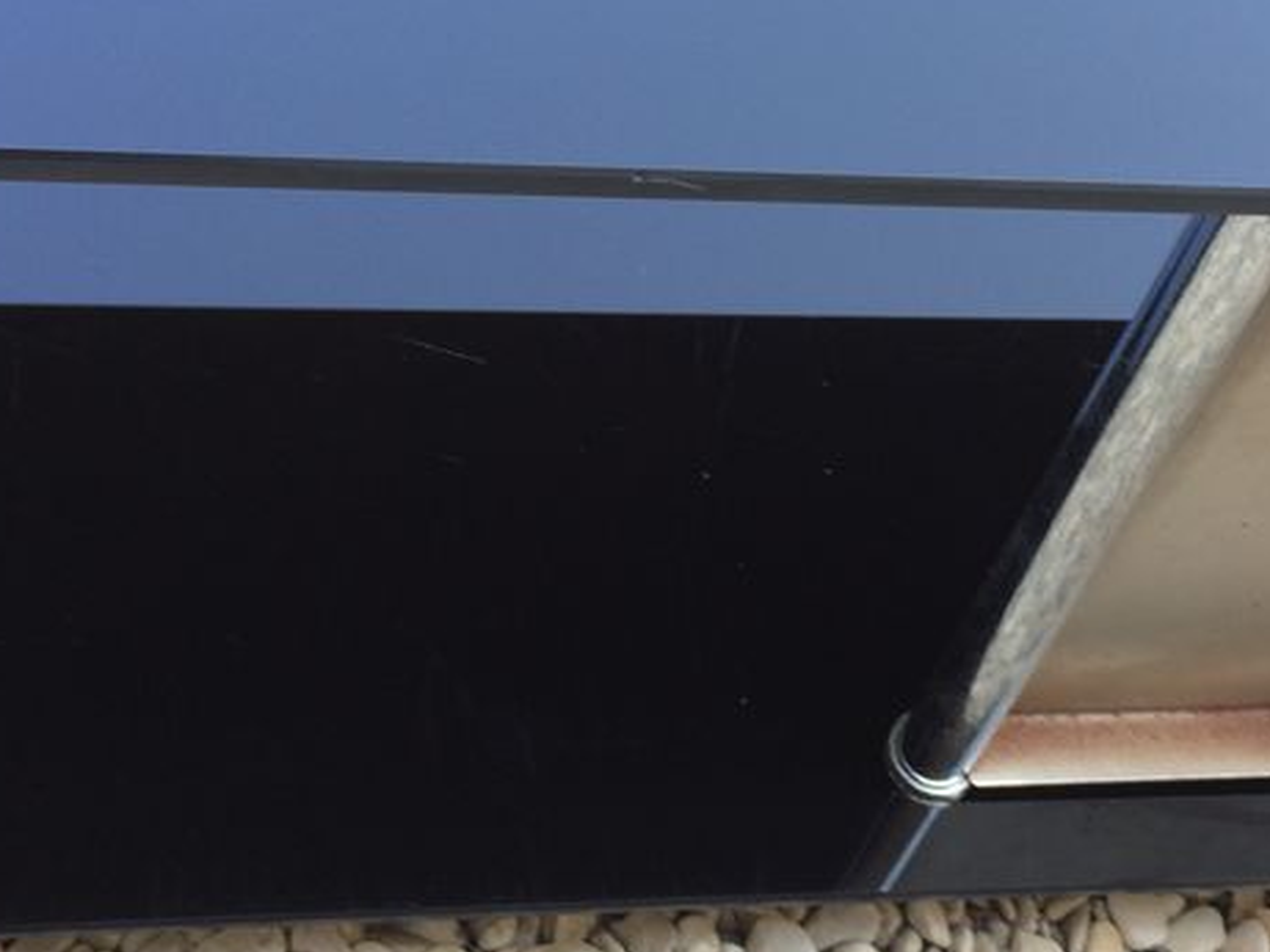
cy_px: 251
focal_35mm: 63
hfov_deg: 30.6
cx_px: 768
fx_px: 2311
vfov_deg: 23.1
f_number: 2.2
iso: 32
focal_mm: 4.15
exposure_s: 1/110
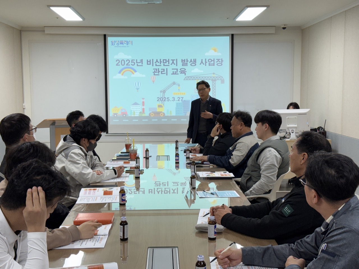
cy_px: 134
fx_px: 498
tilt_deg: -5.2
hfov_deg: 39.7
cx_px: 180
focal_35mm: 48
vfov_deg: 30.3
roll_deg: +0.2
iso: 80
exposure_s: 1/120
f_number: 1.78
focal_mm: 6.76
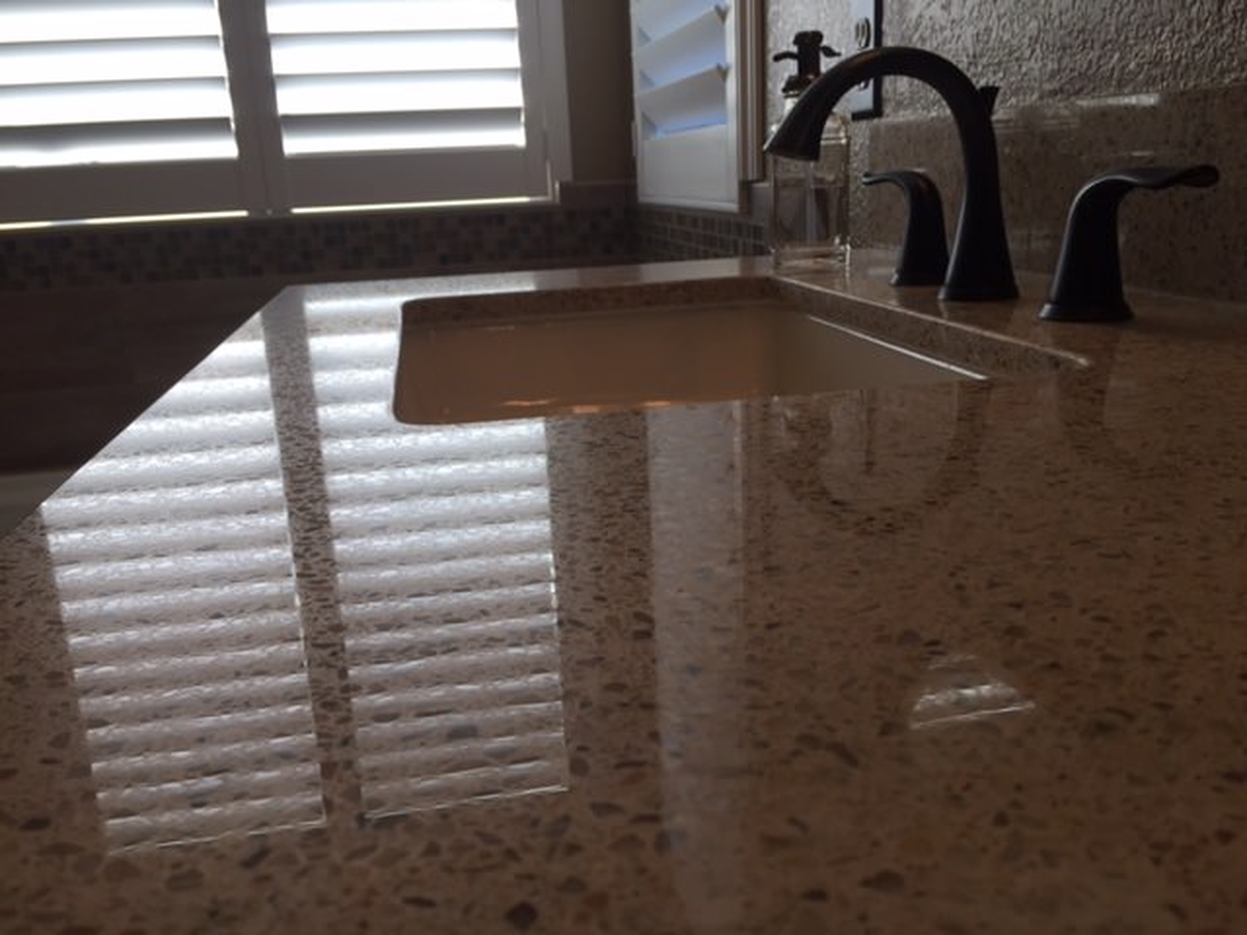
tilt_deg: -16.8
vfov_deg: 48.2
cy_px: 468
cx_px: 624
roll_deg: +1.7
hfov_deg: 61.7
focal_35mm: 29
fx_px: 1045
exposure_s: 1/264
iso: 32
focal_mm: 4.15
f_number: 2.2
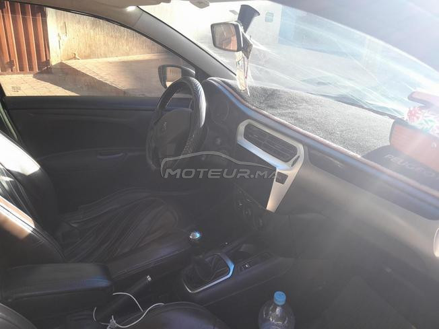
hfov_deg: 67.3
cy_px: 164
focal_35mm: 26
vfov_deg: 53.1
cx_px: 220
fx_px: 330
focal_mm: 3.98
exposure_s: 1/50
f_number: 1.8
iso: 40
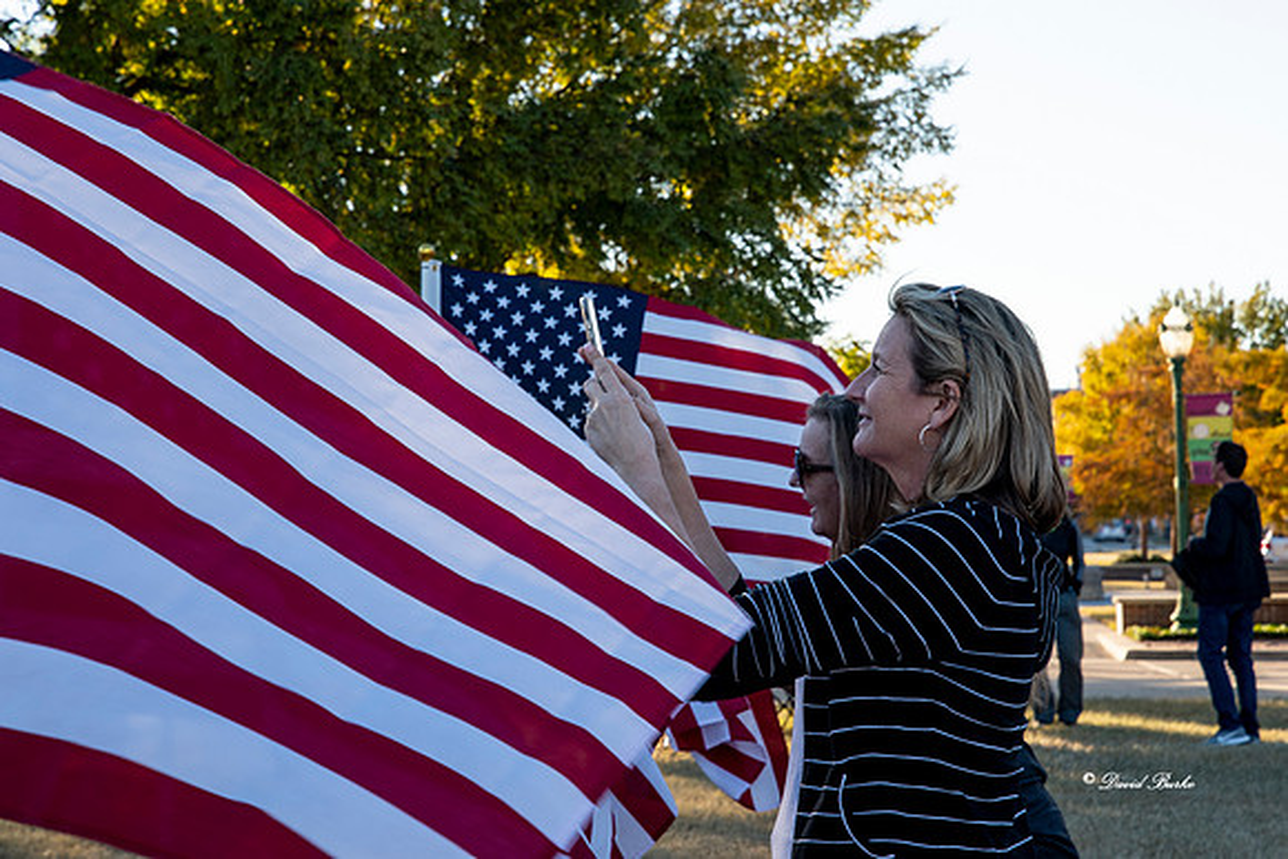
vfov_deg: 14.9
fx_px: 3277
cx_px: 669
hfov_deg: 22.2
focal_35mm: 92
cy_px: 391
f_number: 8
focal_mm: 56
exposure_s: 1/100
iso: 100
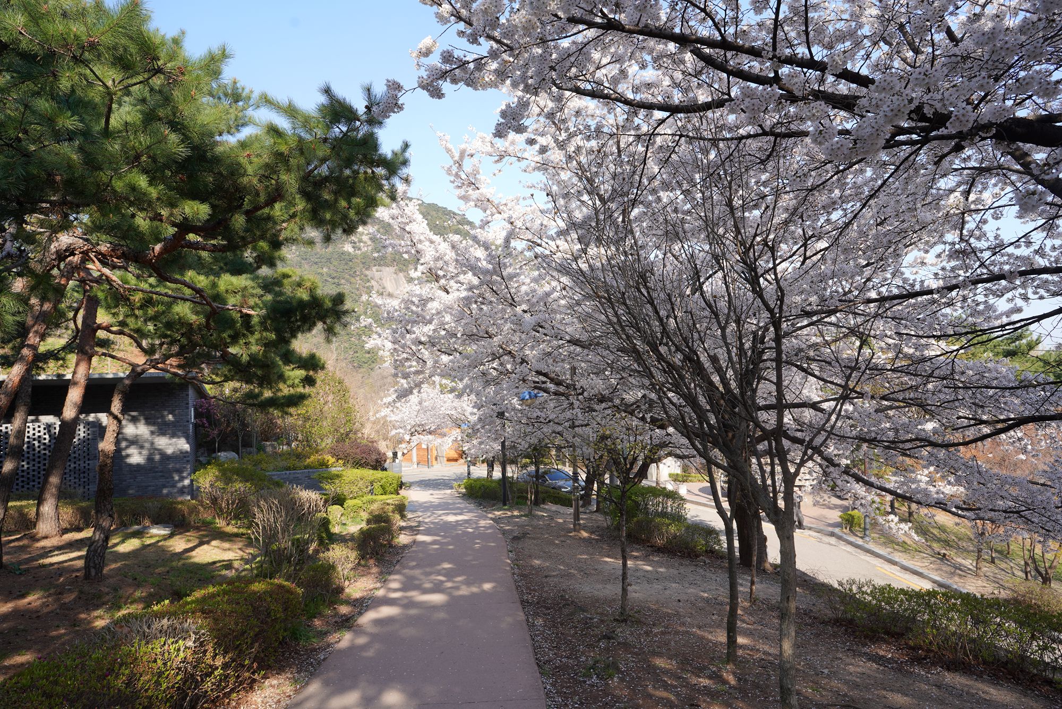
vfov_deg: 53.1
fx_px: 708
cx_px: 531
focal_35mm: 24
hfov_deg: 73.7
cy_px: 354
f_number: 9
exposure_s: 1/100
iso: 100
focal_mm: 24
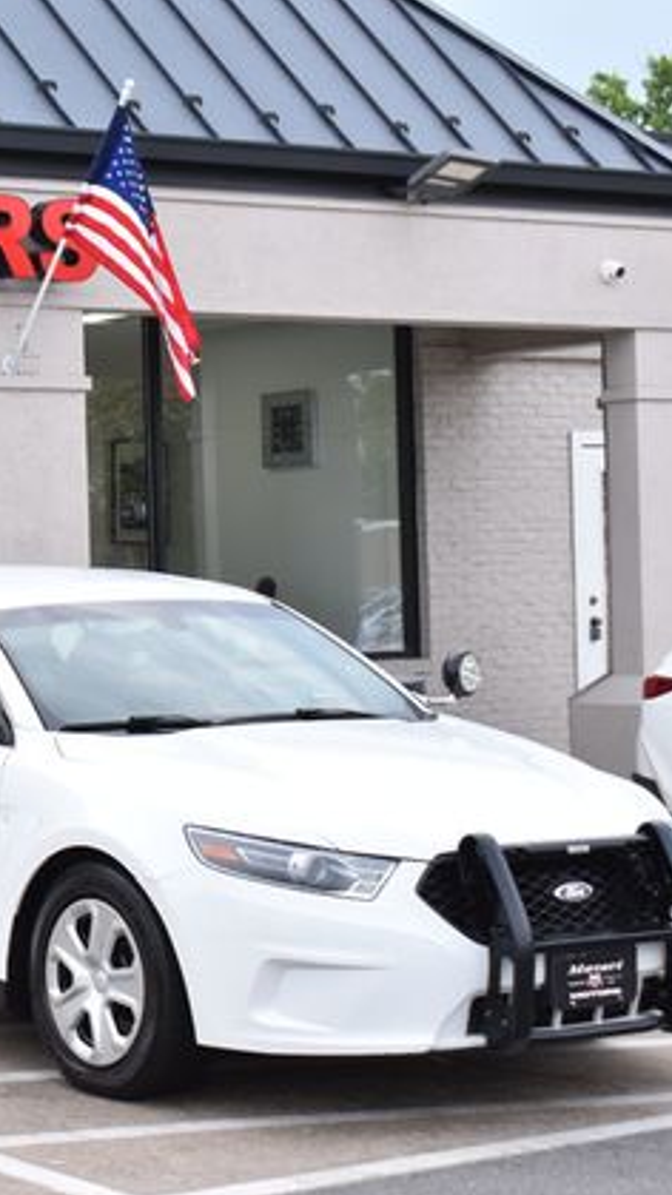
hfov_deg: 12.9
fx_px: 2885
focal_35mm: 91
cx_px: -162
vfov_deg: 23.4
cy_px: 598
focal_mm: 38
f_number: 8
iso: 400
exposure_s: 1/200
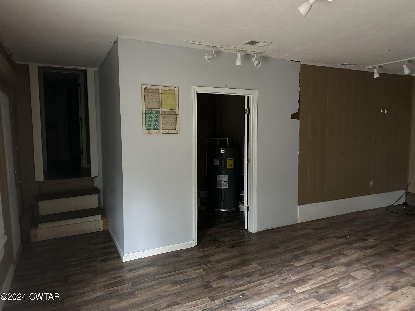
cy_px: 156
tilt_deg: -3.9
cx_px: 208
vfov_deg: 56.8
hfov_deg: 71.6
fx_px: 288
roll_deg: +0.3
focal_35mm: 24
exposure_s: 1/30
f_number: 1.78
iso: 1000
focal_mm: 6.86
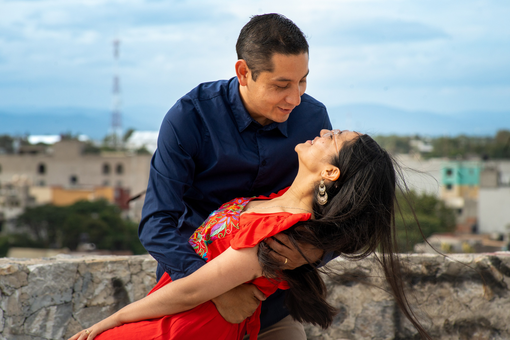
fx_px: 2890
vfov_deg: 6.7
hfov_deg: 10.1
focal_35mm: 204
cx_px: 255
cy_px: 170
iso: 800
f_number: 11
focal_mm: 190
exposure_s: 1/800
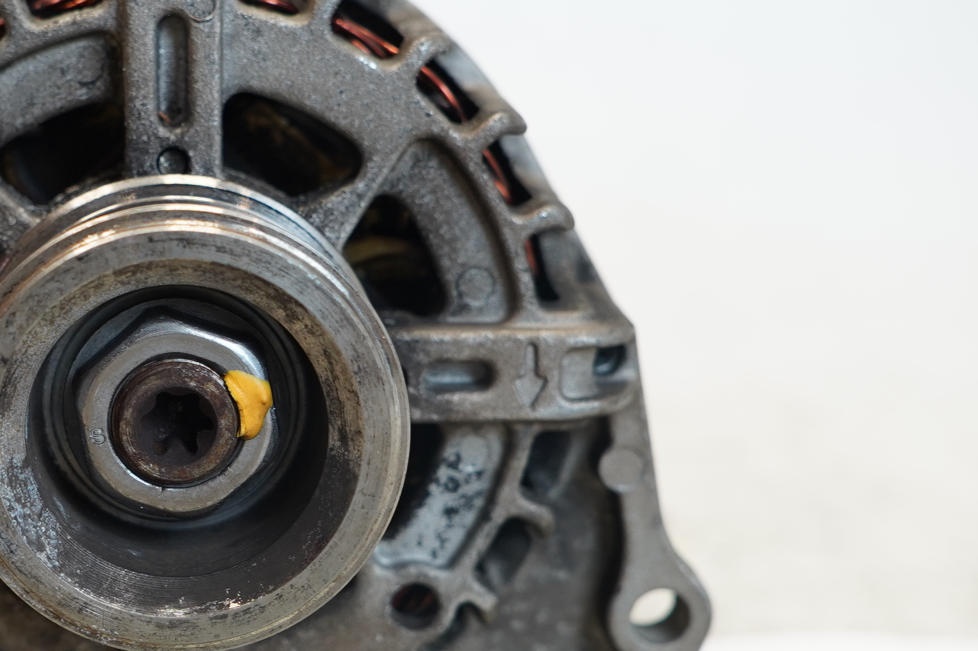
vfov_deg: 17.4
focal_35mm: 78
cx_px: 170
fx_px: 2117
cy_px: 395
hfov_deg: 25.5
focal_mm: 30
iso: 320
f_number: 4
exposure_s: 1/60
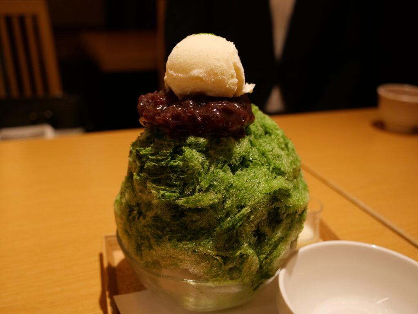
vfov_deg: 39.7
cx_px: 209
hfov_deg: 51.4
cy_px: 157
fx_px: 435
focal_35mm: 36
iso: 320
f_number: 3.2
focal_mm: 18
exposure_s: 1/60
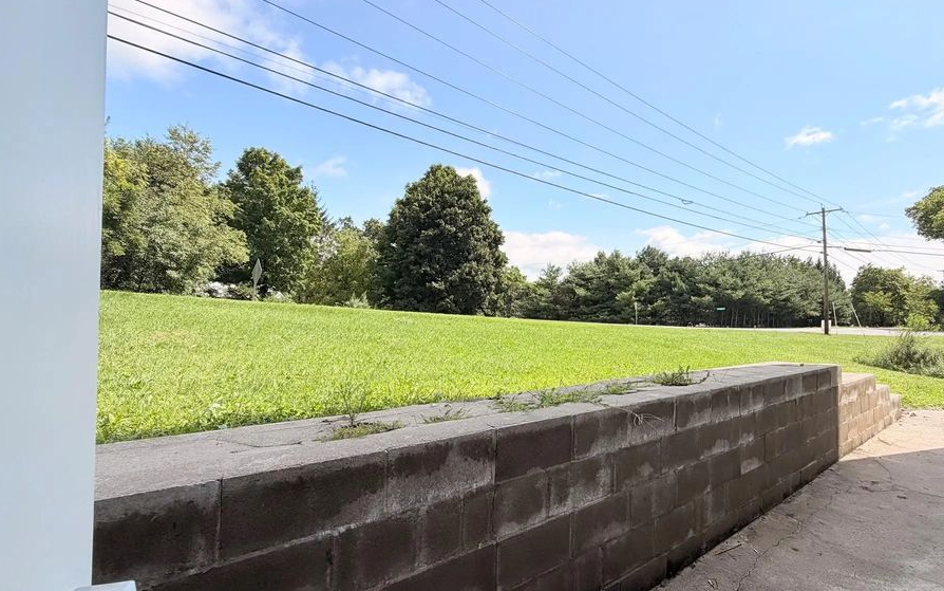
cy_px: 312
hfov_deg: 94.1
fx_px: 437
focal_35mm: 17
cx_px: 518
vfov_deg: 68.0
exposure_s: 1/770
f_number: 2.2
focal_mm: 2.22
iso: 20
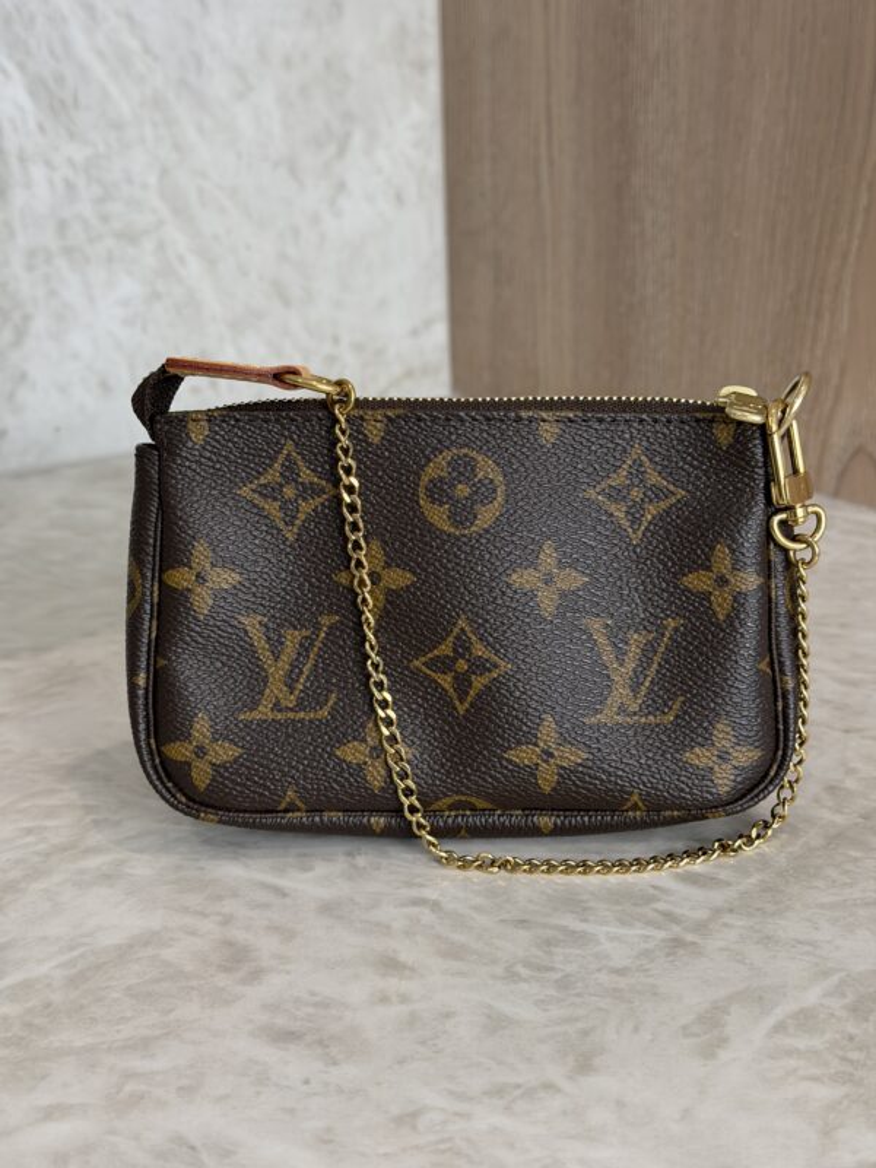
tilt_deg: -19.5
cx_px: 438
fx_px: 1620
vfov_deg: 39.7
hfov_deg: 30.3
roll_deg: +1.5
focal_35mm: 48
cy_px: 584
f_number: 1.78
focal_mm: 6.76
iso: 50
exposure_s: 1/60
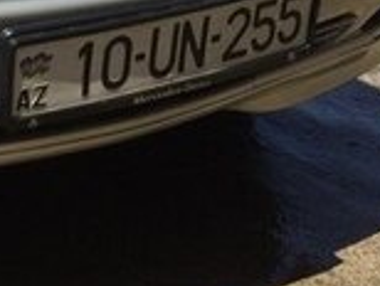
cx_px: -271
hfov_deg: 14.3
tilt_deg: -16.3
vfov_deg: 11.5
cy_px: -142
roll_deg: -2.4
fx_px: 1363
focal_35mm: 124
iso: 32
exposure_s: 1/1786
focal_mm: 4.15
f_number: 2.2
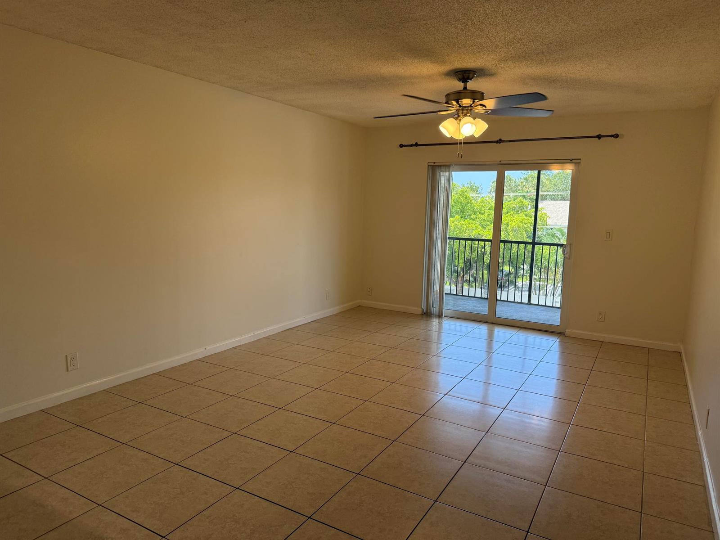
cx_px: 360
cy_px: 270
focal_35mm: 24
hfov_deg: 71.6
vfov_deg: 56.8
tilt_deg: -8.1
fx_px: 499
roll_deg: -2.2
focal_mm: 6.76
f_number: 1.78
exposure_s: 1/231
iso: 160
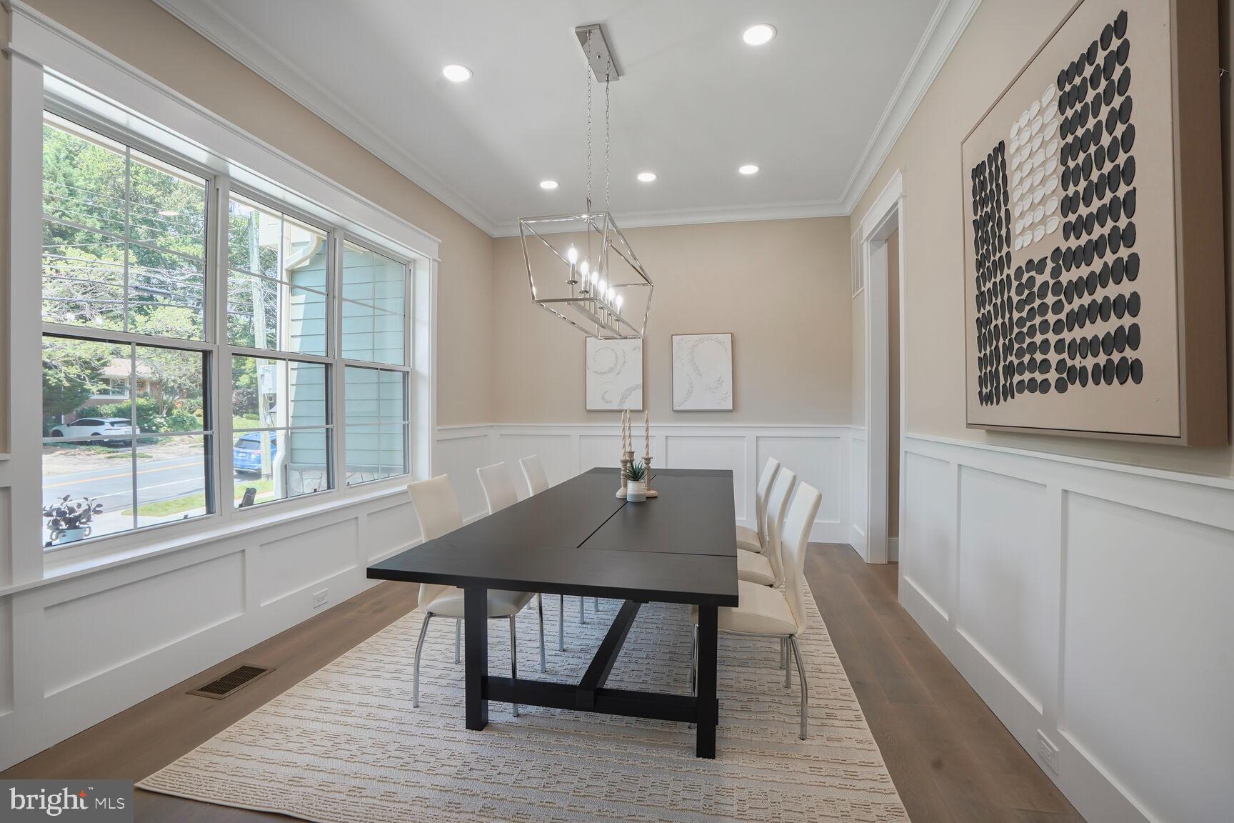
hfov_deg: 96.7
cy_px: 412
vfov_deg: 73.7
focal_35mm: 16
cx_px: 617
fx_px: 548
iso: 800
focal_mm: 16
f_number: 8
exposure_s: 1/30
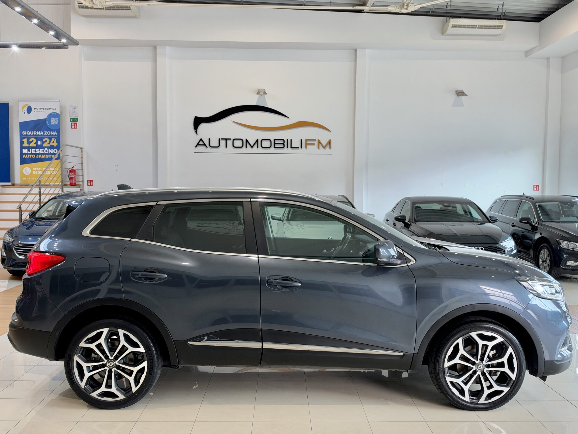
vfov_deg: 44.2
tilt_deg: -2.9
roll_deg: -0.3
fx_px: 534
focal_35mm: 32
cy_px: 215
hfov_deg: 56.8
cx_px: 290
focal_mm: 6.93
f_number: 1.8
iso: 160
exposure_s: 1/100
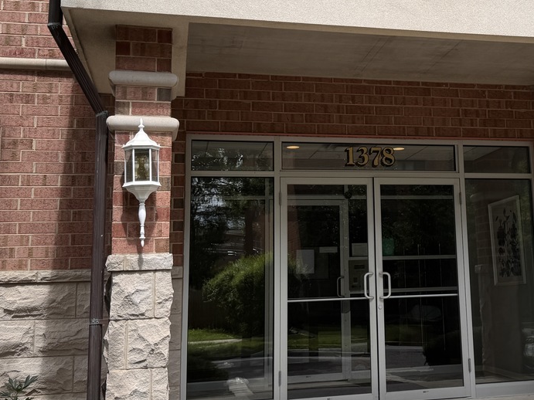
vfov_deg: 29.0
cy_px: 144
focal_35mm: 50
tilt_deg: +9.3
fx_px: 771
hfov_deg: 37.2
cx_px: 404
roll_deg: +1.5
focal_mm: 6.76
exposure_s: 1/1767
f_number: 1.78
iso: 80
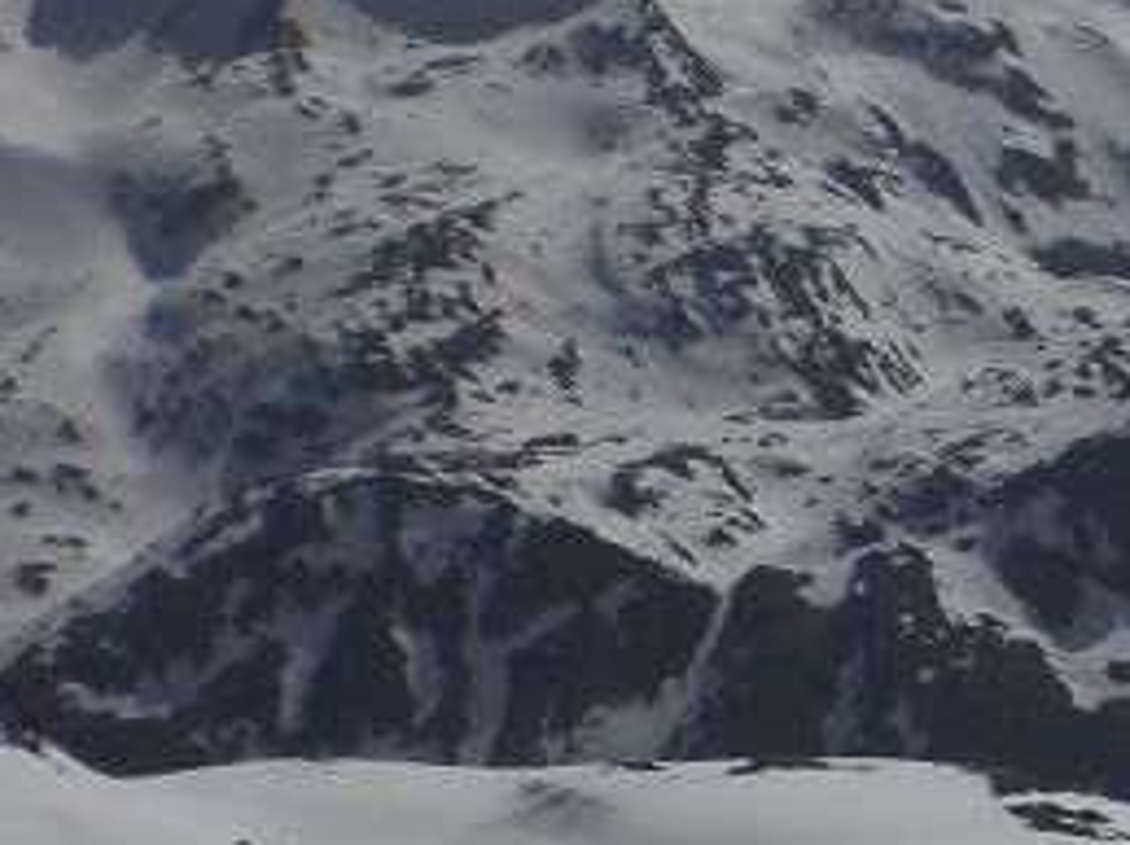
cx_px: 1586
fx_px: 4435
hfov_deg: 13.8
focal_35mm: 136
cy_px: 1007
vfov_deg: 10.7
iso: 50
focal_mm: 6.3
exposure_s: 1/2000
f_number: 4.4
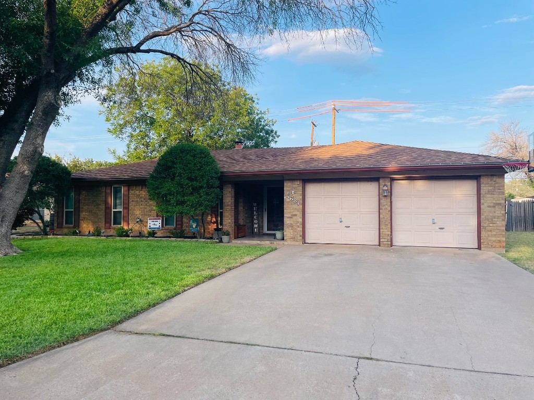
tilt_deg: +1.7
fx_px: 401
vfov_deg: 53.1
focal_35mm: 26
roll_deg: -0.2
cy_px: 200
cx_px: 267
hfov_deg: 67.3
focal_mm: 4.2
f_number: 1.6
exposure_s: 1/1383
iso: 50
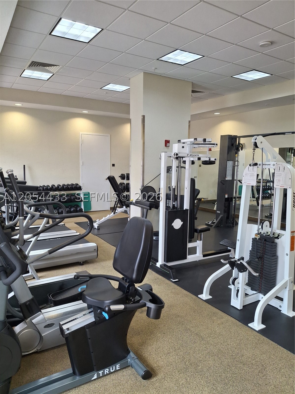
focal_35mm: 25
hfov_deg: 54.9
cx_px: 148
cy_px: 197
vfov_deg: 69.4
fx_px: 284
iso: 125
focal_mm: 4.69
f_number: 1.8
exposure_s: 1/120
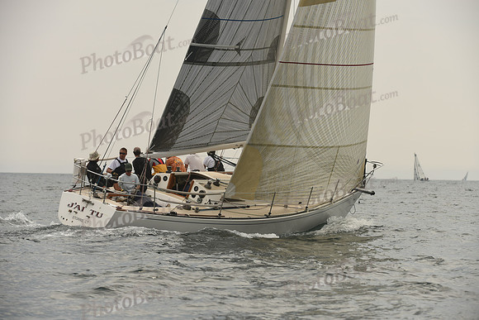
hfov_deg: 10.3
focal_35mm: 200
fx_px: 2662
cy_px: 160
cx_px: 240
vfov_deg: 6.9
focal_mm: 200
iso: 250
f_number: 6.3
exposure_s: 1/1000
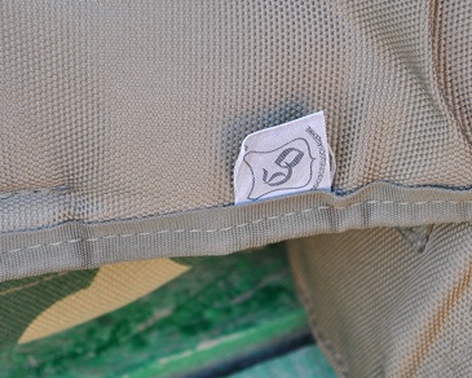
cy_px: 170
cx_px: 256
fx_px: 2375
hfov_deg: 11.3
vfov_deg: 9.1
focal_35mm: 170
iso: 360
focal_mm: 55
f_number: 5.6
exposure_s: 1/30
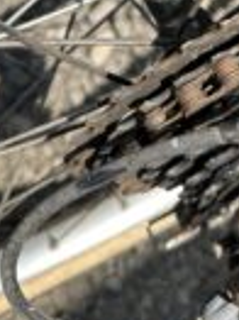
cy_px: -103
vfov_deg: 25.2
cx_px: 217
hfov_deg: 21.7
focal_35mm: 66
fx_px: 609
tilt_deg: -65.0
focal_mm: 6.86
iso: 80
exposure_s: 1/1562
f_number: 1.78
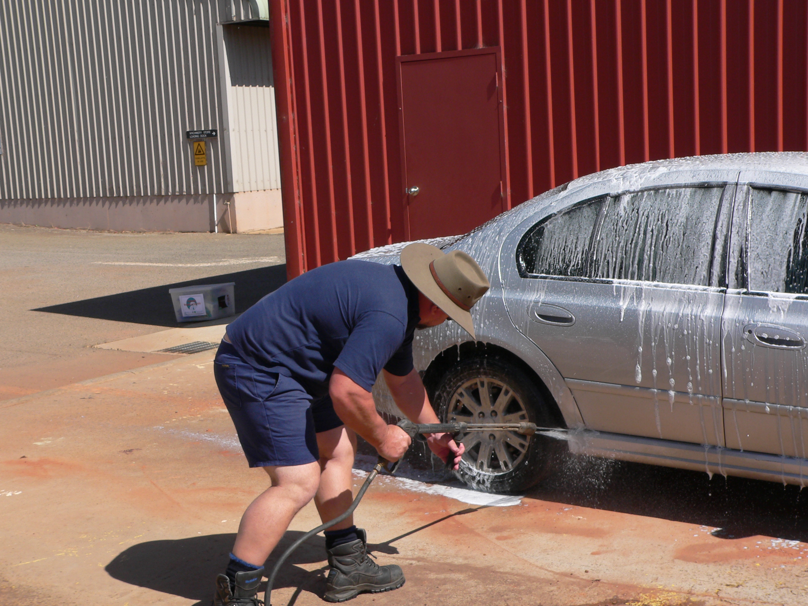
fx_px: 1214
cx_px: 404
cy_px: 303
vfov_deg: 28.0
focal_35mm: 52
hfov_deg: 36.8
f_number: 4.6
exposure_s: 1/800
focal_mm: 8.7
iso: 80
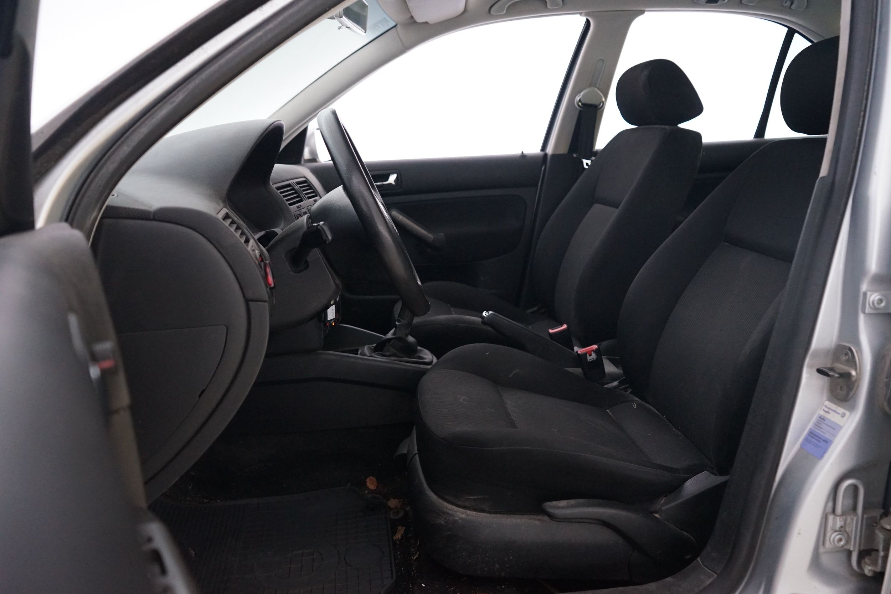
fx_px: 718
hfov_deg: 63.7
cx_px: 446
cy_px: 297
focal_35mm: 29
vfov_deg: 45.0
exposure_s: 1/13
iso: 4000
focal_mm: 29
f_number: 4.5
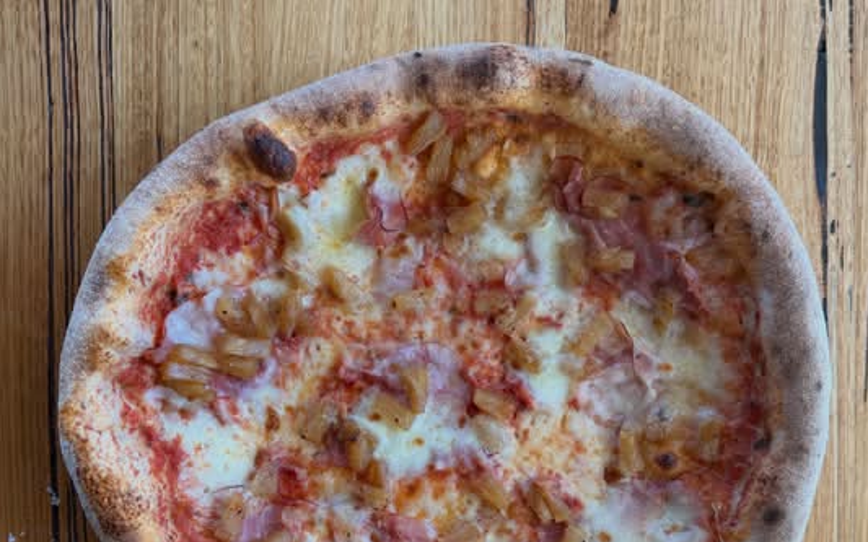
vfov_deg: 35.4
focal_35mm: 35
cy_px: 413
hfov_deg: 55.3
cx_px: 443
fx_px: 828
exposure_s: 1/100
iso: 64
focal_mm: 6.76
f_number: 1.78
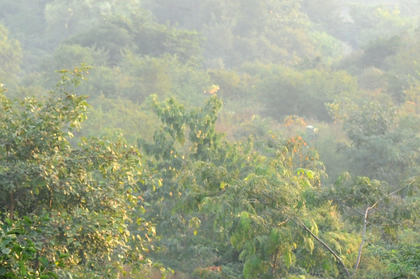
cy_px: 415
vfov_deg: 4.3
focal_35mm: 318
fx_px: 3705
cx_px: 179
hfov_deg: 6.5
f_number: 4
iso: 200
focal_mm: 70
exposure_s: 1/160
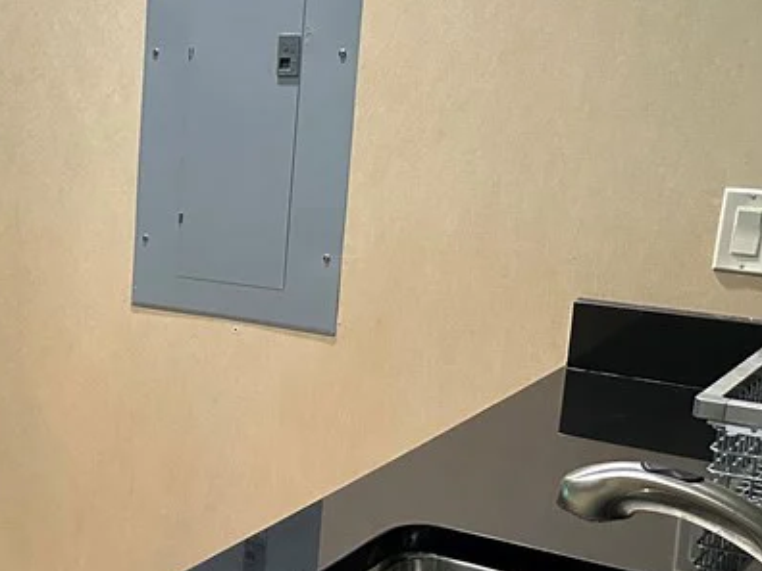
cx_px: -202
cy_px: 346
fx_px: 1365
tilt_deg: -13.5
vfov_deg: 23.6
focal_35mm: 62
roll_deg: +0.7
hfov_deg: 26.8
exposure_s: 1/60
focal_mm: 6.86
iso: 500
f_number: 1.78
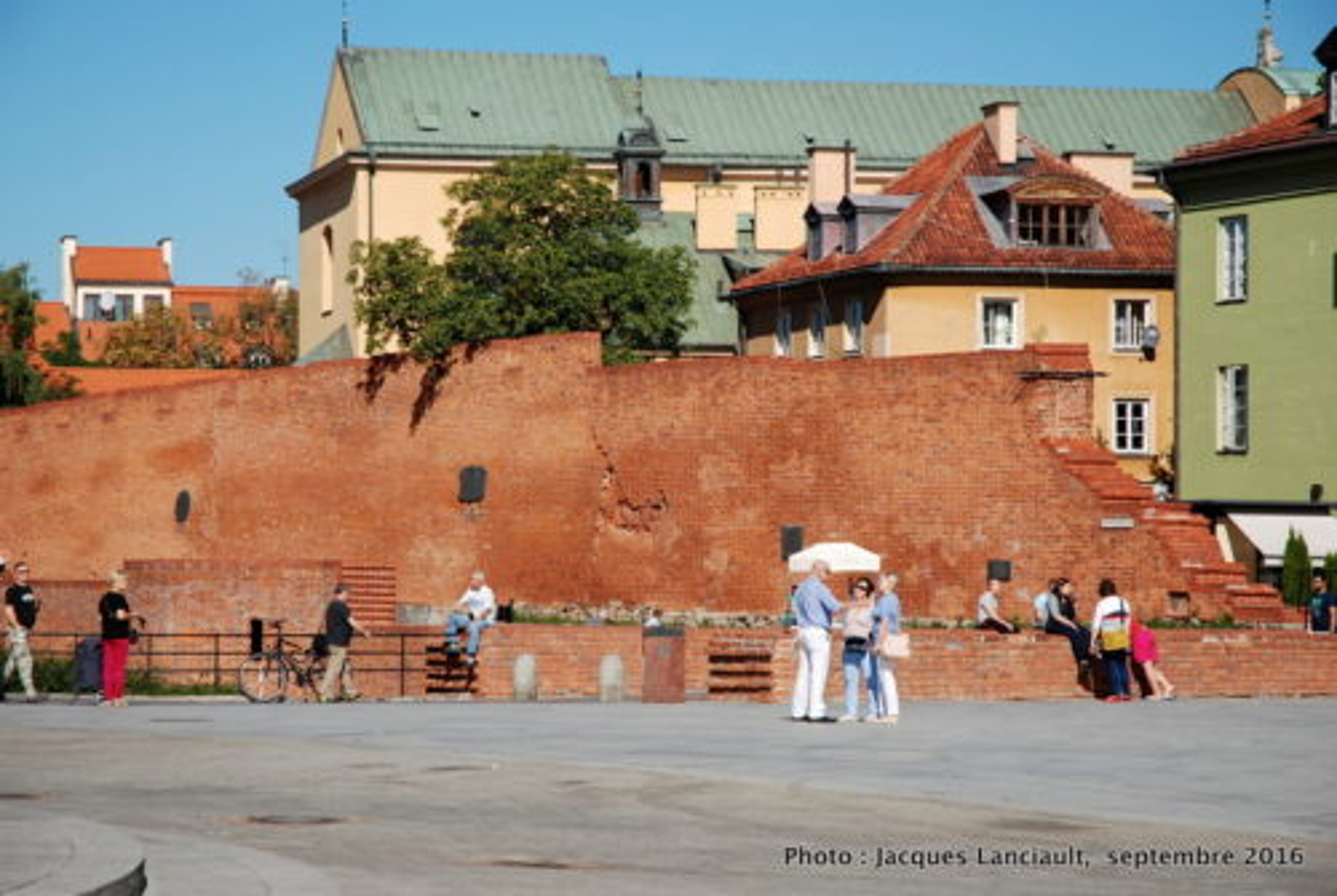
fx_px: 3905
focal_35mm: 105
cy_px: 448
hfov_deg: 19.4
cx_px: 668
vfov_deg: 13.1
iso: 100
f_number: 5.6
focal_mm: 70
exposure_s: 1/500
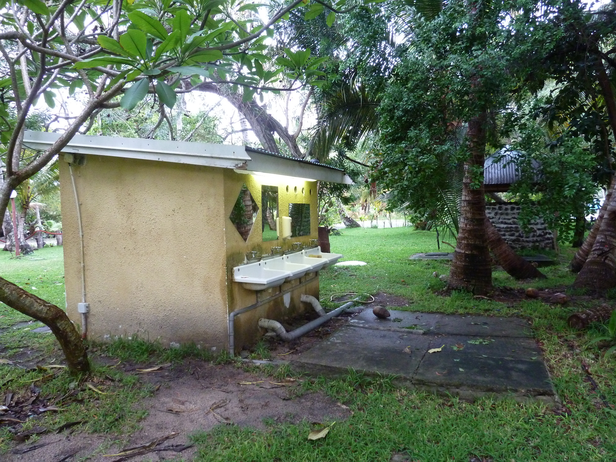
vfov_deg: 54.9
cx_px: 308
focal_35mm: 25
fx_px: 445
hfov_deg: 69.4
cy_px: 231
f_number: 3.3
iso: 400
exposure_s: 1/25
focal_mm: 4.1
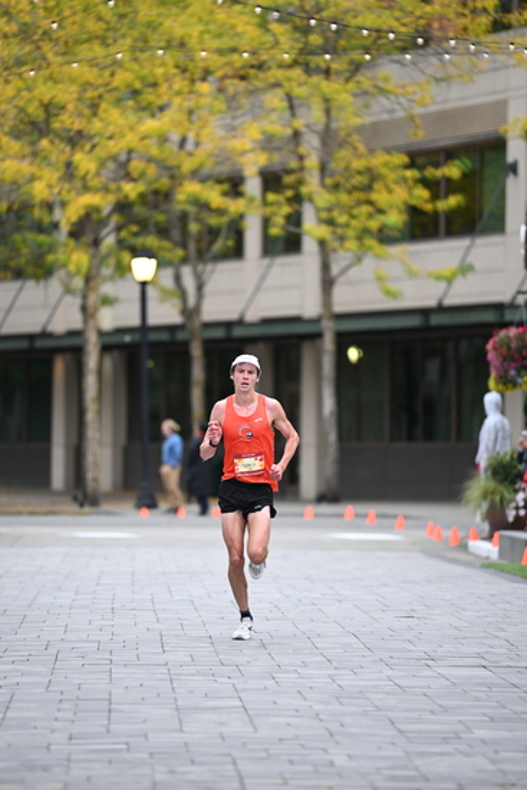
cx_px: 264
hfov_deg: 6.9
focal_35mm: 200
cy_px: 395
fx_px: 4389
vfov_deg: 10.3
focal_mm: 200
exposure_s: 1/800
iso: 1600
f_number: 2.8
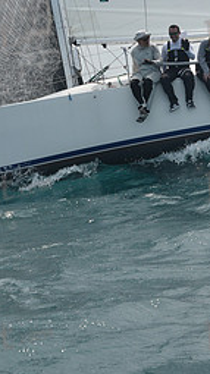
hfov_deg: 7.3
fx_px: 1657
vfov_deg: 12.9
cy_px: 108
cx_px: 129
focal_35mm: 167
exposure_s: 1/800
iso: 250
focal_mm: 70
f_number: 11
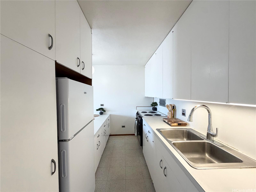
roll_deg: +0.0
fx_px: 104
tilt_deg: +0.5
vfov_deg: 85.7
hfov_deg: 102.1
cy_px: 96
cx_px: 128
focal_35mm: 14
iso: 160
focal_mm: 2.22
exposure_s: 1/120
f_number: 2.2
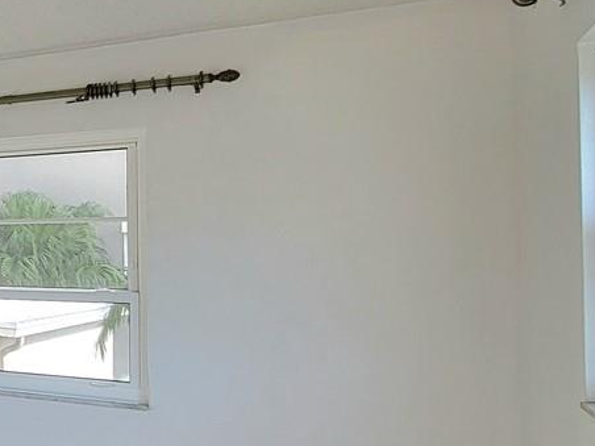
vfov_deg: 31.5
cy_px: 226
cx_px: -325
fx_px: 791
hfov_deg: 27.0
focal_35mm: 46
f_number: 2.2
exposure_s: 1/120
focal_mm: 2.2
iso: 64
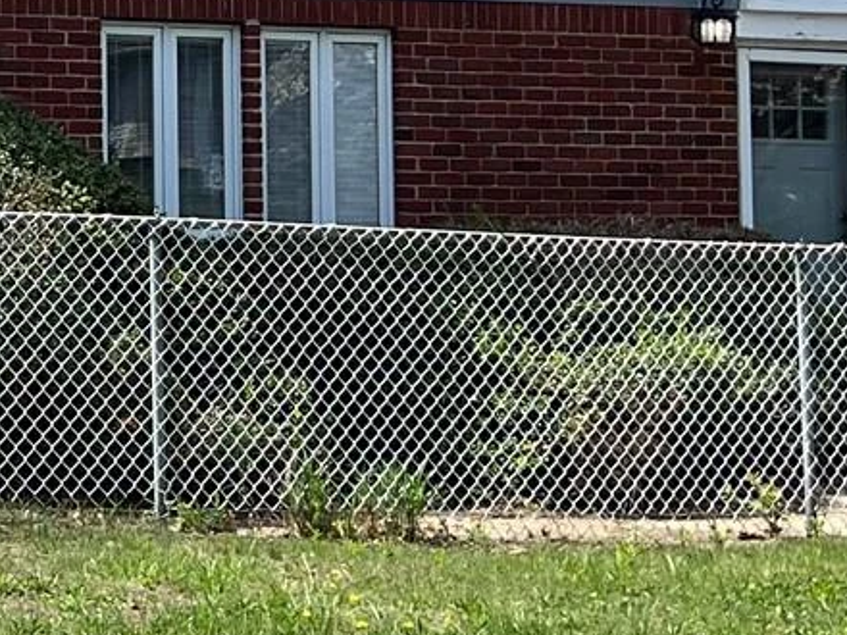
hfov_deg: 14.9
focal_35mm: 121
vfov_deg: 12.1
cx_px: -495
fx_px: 2961
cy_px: -13
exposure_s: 1/2571
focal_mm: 5.7
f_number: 1.5
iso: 50
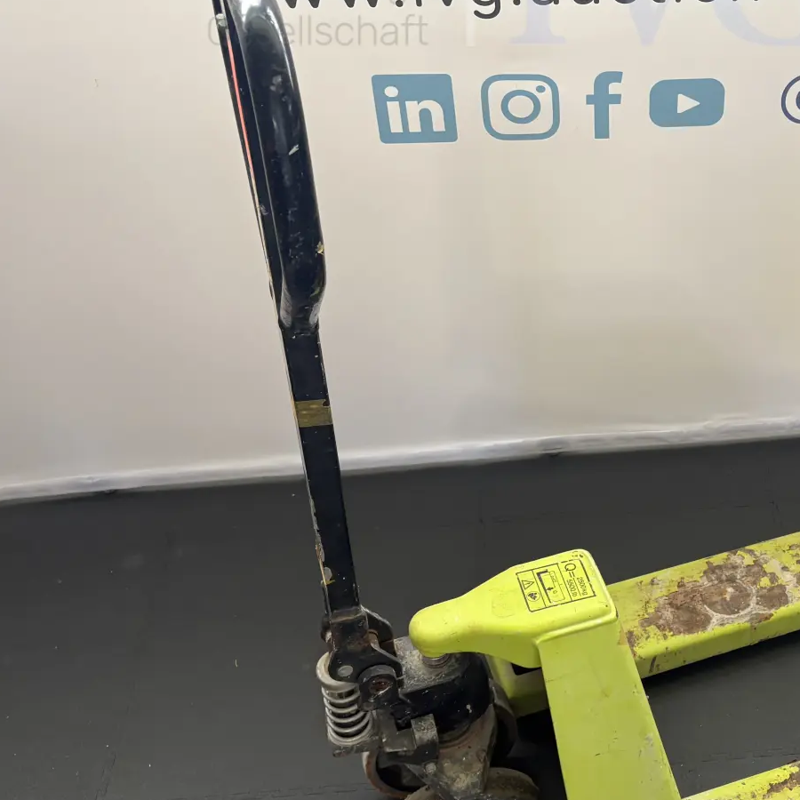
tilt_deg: -39.4
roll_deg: -0.4
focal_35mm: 49
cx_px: 709
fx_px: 1281
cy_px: 426
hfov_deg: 33.0
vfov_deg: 34.7
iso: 125
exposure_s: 1/93
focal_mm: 5.96
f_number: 1.6
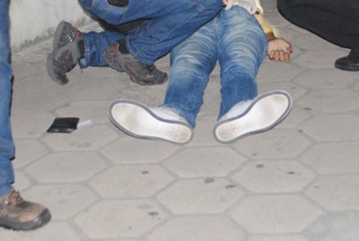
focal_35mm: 104
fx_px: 1039
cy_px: 7
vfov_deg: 13.1
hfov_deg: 19.6
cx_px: 220
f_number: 5
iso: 1600
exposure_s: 1/200
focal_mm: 34
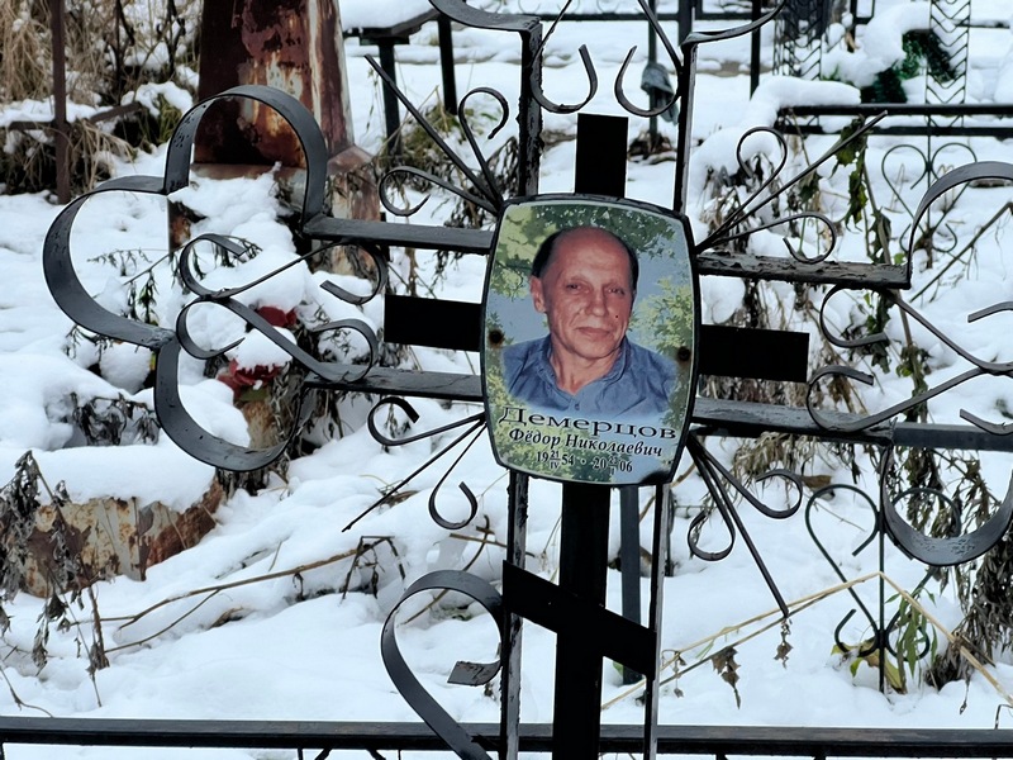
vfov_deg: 19.1
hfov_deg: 25.3
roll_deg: +1.6
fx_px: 2253
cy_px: 380
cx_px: 506
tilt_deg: -16.8
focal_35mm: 77
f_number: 2.8
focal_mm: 9
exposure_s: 1/99
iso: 160
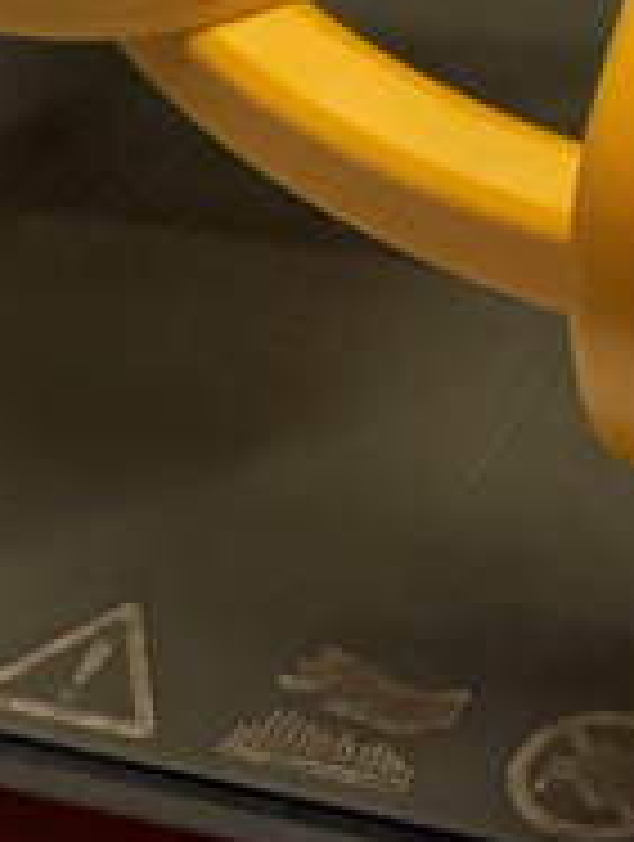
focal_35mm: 284
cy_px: -1090
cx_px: 1061
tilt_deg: -24.5
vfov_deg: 6.6
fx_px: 6912
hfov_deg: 5.2
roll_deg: +1.3
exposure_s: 1/33
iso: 400
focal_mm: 6
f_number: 2
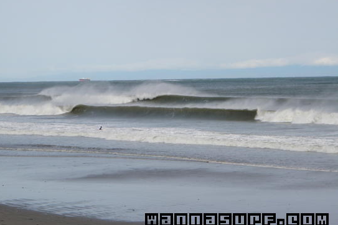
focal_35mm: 120
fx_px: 1127
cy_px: 106
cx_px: 168
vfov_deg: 11.4
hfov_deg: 17.1
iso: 80
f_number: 6.3
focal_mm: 20.1
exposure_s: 1/320
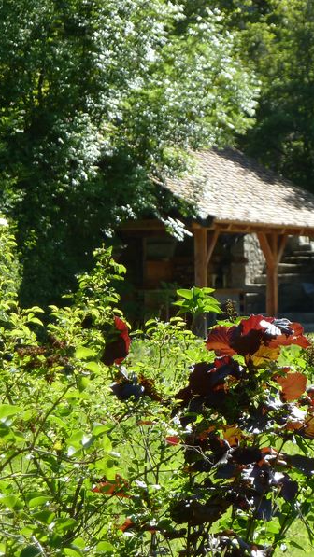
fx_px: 2767
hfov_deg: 6.5
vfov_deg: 11.5
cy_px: 279
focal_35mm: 187
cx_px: 248
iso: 80
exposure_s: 1/200
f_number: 4.4
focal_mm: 21
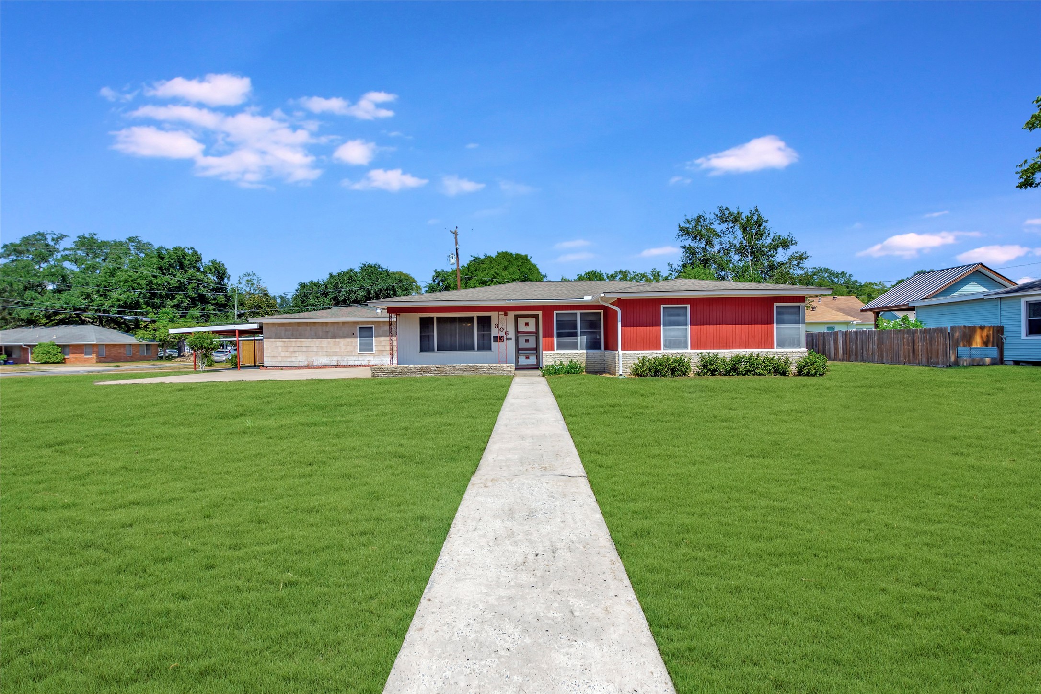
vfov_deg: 77.3
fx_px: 434
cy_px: 347
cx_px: 520
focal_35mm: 15
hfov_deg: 100.4
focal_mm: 10
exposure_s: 1/800
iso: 100
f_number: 5.6
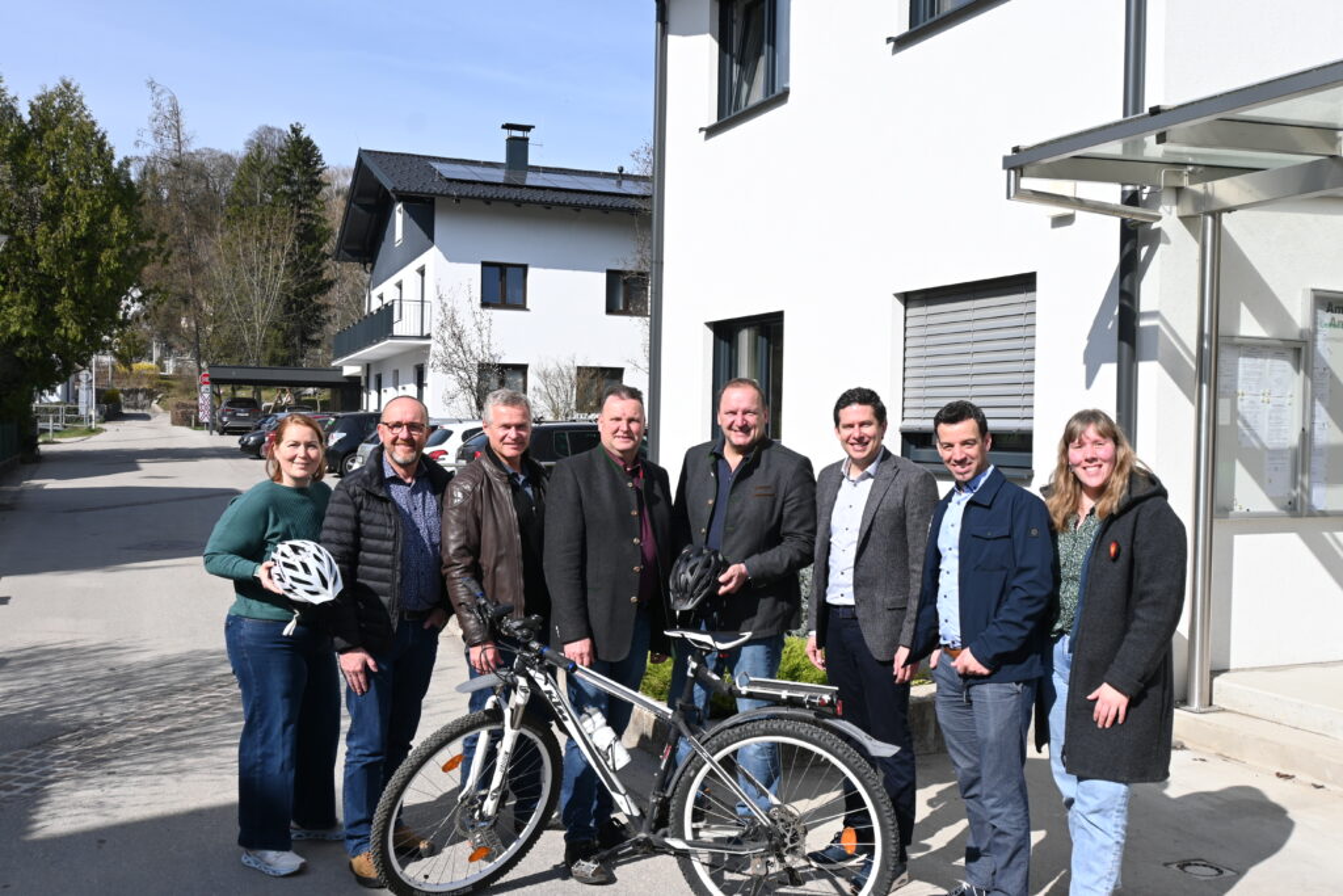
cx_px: 672
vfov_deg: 39.2
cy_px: 448
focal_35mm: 34
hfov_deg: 56.1
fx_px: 1259
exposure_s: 1/400
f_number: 7.1
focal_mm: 22.5
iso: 100
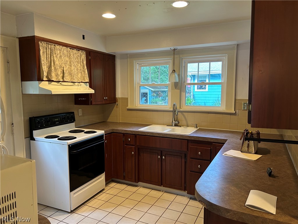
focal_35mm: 26
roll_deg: +0.4
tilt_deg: -5.0
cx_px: 149
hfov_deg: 67.3
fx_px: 224
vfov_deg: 53.1
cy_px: 112
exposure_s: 1/60
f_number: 1.5
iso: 160
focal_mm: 5.7
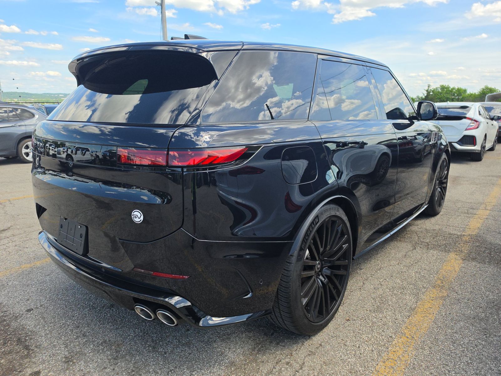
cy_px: 188
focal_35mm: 23
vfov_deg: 58.9
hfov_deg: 73.9
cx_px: 250
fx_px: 333
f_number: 1.4
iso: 63
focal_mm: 6.5
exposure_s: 1/3788
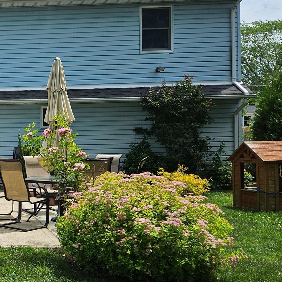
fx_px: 452
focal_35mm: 49
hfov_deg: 30.5
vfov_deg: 34.7
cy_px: 155
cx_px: -38
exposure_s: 1/2643
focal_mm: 5.4
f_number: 1.8
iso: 25
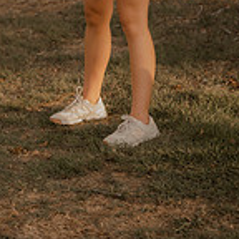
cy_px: 7
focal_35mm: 186
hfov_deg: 9.4
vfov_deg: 9.3
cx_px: 71
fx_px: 1453
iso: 1000
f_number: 2.8
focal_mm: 70
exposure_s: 1/2000
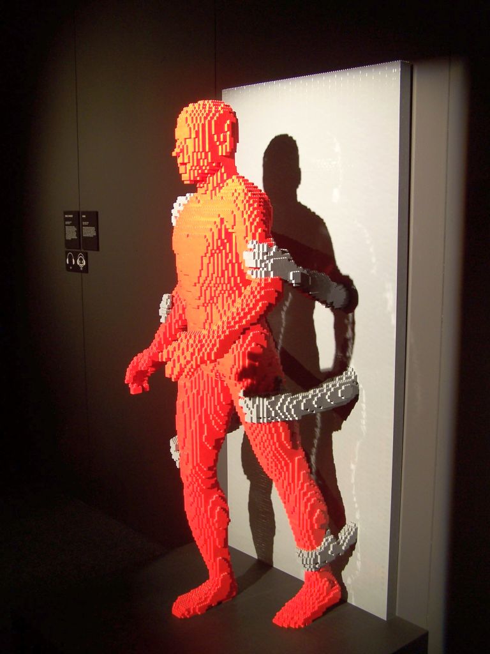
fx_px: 755
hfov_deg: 36.0
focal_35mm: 40
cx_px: 245
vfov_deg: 46.8
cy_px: 327
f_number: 2.8
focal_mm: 6.7
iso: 80
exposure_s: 1/8
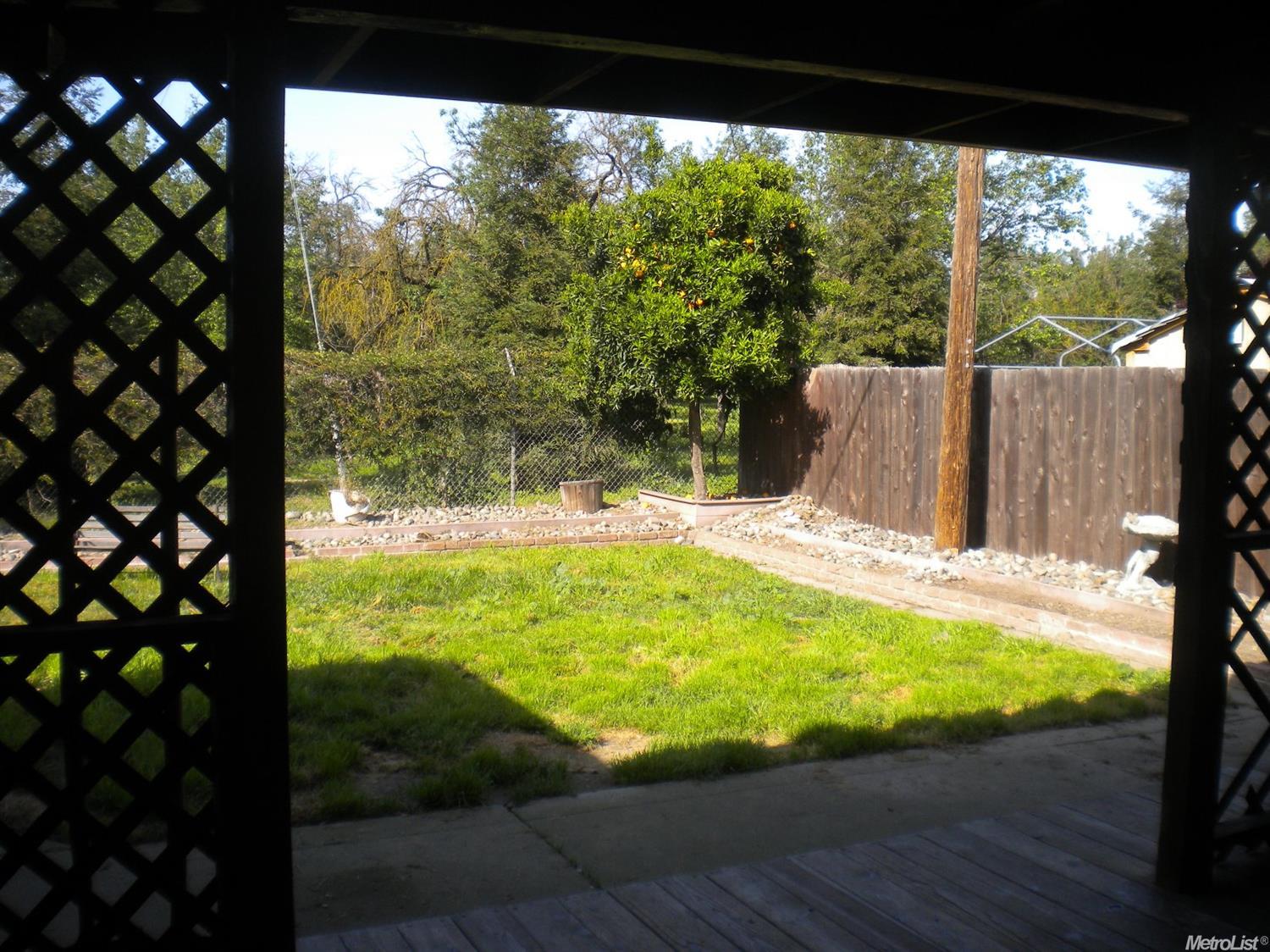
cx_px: 635
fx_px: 1284
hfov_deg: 52.6
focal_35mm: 35
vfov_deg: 40.7
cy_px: 476
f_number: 4.6
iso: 80
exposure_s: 1/275
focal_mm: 6.3
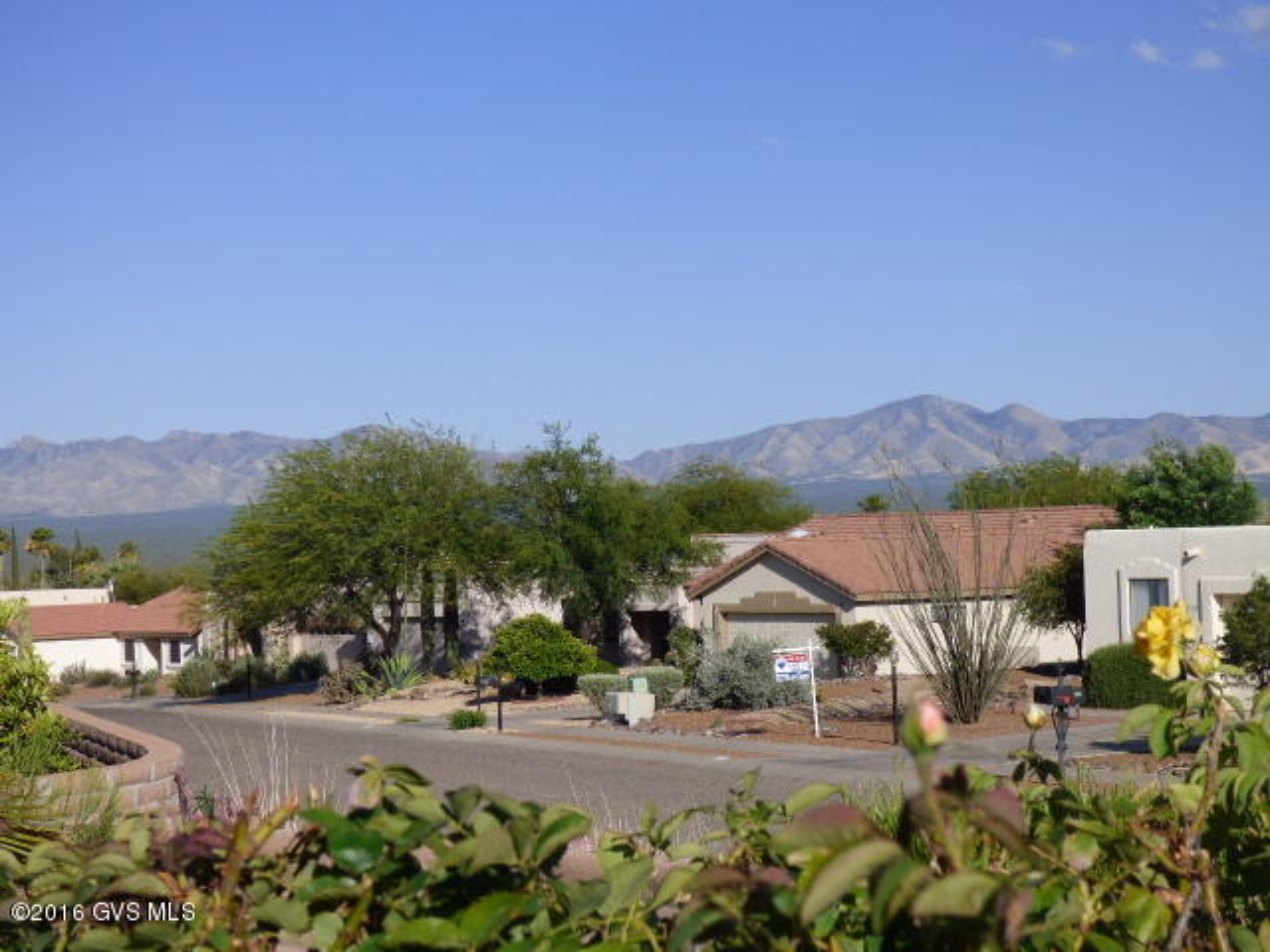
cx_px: 635
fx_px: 2752
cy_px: 476
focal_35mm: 75
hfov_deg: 26.0
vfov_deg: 19.6
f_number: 4.3
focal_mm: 12.7
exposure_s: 1/1300
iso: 100
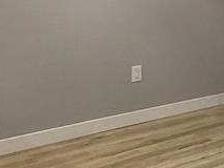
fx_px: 544
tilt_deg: +0.5
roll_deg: +0.6
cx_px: 393
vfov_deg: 16.8
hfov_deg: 18.6
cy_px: -34
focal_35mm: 84
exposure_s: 1/120
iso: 320
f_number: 2.2
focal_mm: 2.22
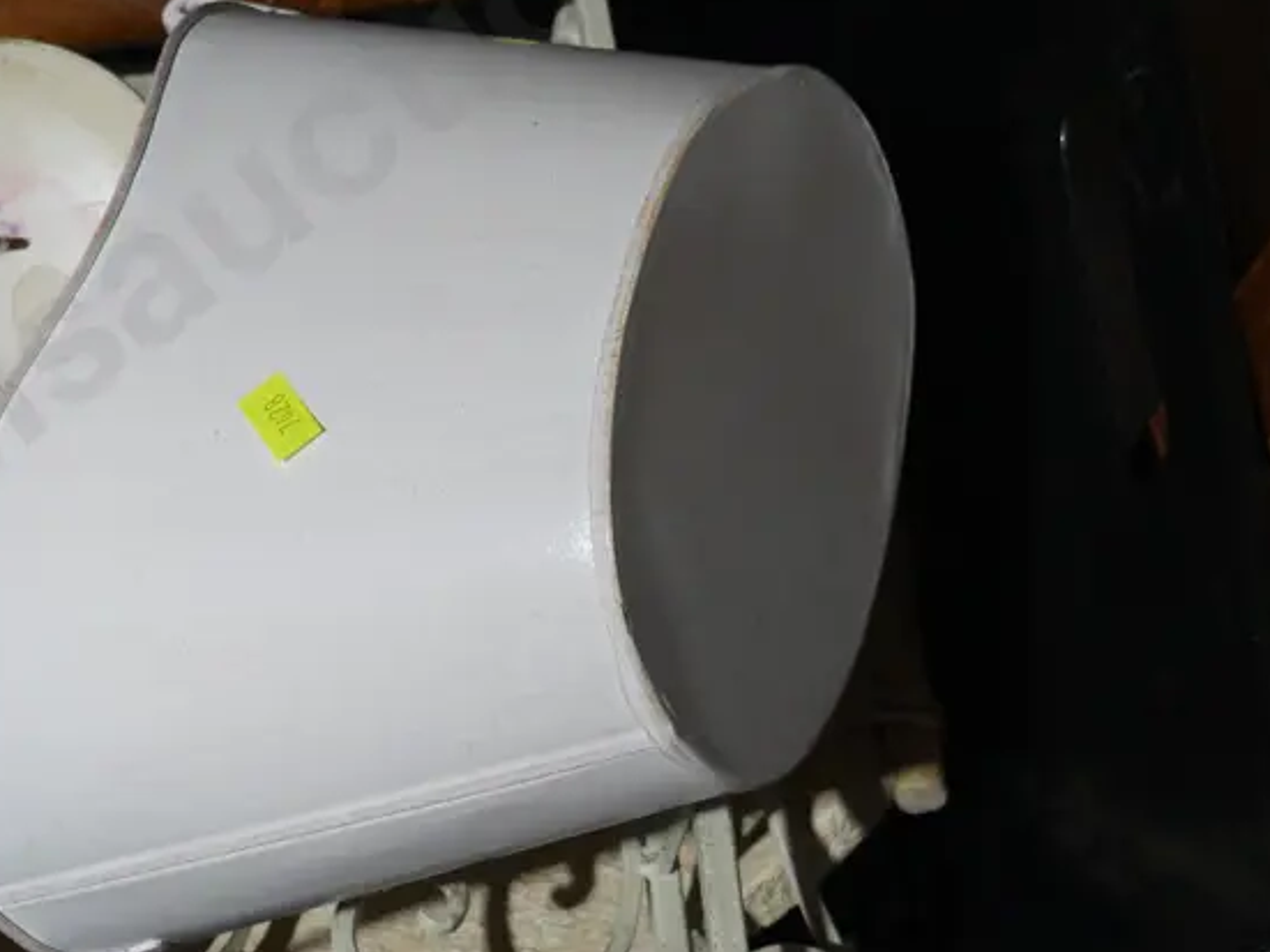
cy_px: 202
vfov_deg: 15.8
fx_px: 3411
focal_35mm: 93
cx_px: 263
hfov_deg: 20.9
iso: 1250
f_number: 5.3
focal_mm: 25
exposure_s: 1/60
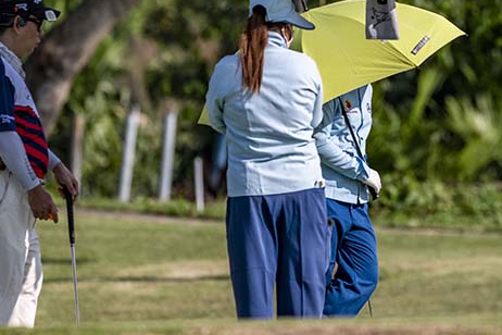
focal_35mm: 832
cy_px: 100
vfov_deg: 1.7
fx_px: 11601
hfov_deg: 2.5
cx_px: 443
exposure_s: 1/4000
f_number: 5.6
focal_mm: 400
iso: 500
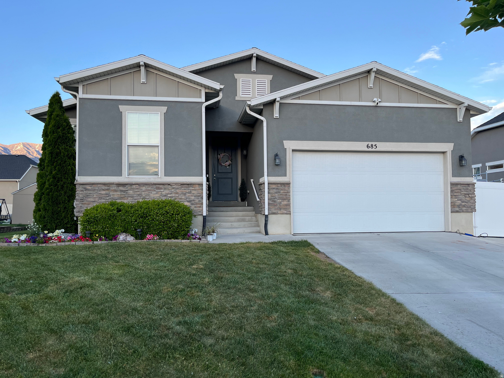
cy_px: 189
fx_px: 379
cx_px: 252
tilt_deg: +2.8
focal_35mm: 26
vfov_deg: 53.1
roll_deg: +0.8
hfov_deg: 67.3
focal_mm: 5.1
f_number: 1.6
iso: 50
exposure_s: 1/419
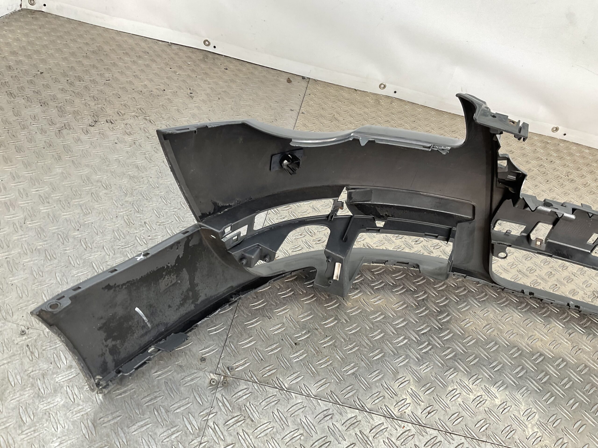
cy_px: 224
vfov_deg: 48.2
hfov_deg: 61.7
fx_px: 501
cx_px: 299
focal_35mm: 29
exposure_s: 1/120
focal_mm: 3
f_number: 1.8
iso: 20
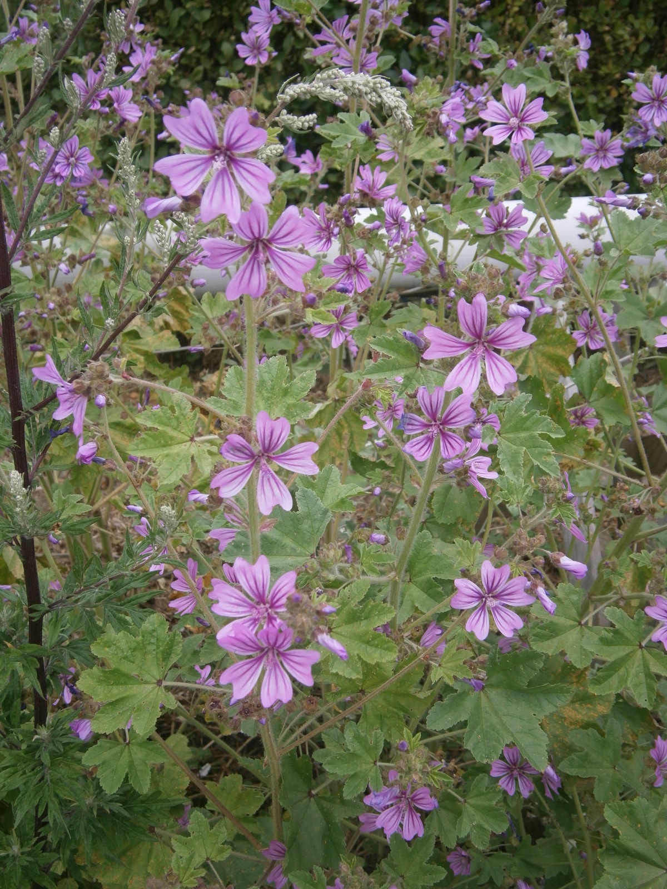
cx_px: 334
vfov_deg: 40.4
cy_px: 444
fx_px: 1207
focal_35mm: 47
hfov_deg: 30.9
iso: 80
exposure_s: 1/500
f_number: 3.4
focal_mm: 8.3
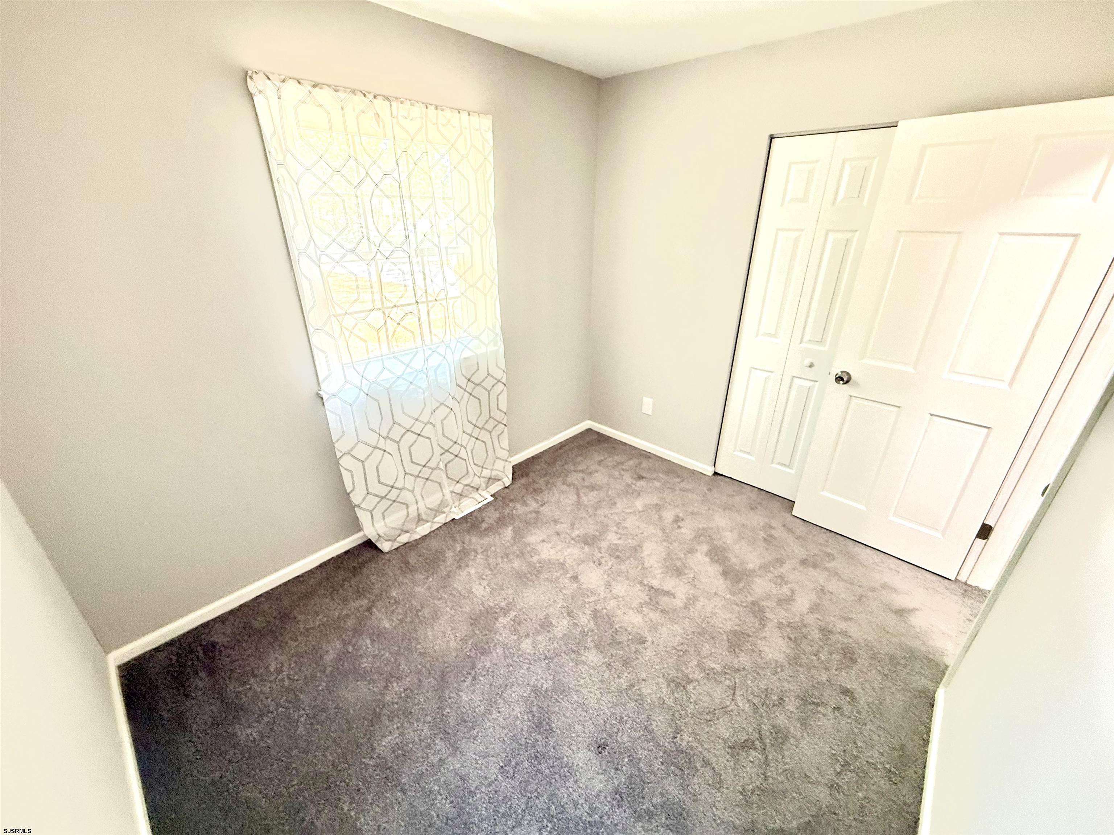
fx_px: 451
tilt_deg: -24.5
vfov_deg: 85.7
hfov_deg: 102.1
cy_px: 418
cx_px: 557
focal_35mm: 14
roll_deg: +0.0
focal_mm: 2.22
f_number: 2.2
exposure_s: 1/60
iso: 400
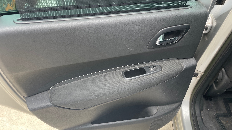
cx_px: 115
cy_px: 78
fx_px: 178
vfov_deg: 40.0
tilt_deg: -47.3
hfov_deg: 66.1
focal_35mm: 29
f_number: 1.6
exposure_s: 1/184
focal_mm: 4.2
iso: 32
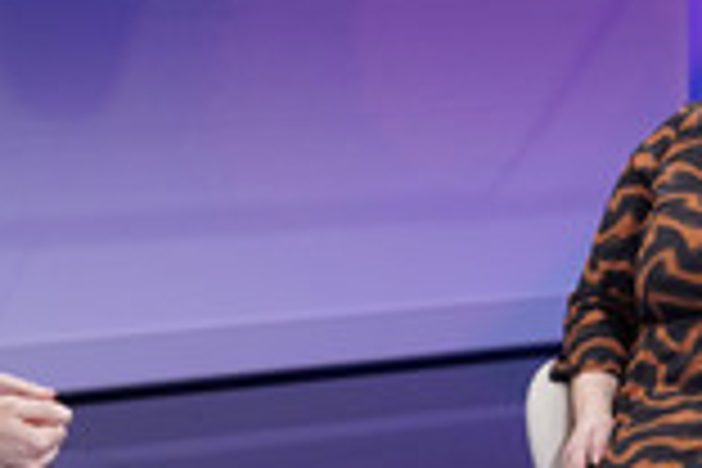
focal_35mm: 130
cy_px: 356
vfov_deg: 10.5
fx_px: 2535
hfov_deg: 15.8
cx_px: 425
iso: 640
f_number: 2
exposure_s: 1/160
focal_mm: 30
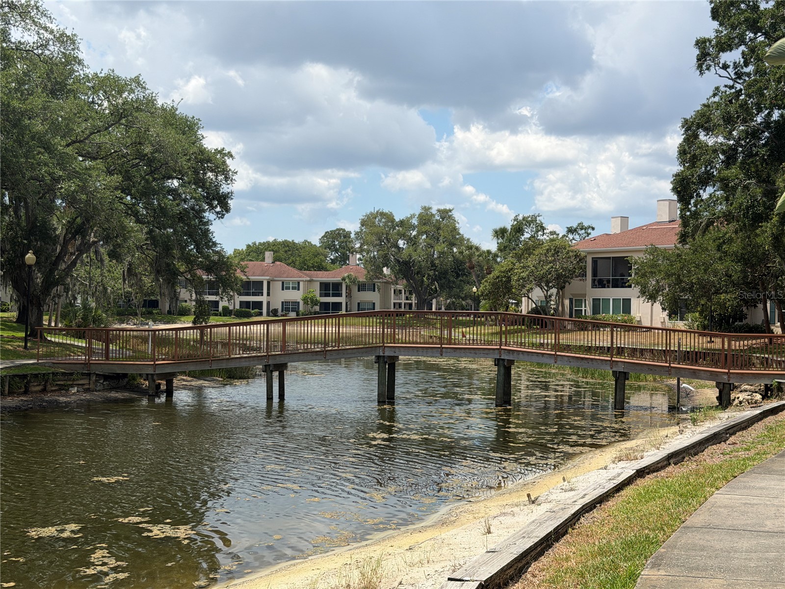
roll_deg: +0.4
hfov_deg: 39.7
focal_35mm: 48
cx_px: 392
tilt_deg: +1.3
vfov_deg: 30.3
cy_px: 294
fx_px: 1089
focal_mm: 6.76
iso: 64
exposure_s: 1/6024
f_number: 1.78
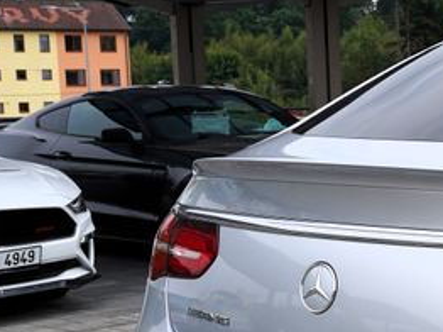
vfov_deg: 13.5
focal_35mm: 109
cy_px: 279
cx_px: 710
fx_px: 1394
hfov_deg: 16.2
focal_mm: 29
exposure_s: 1/250
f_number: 8
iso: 100
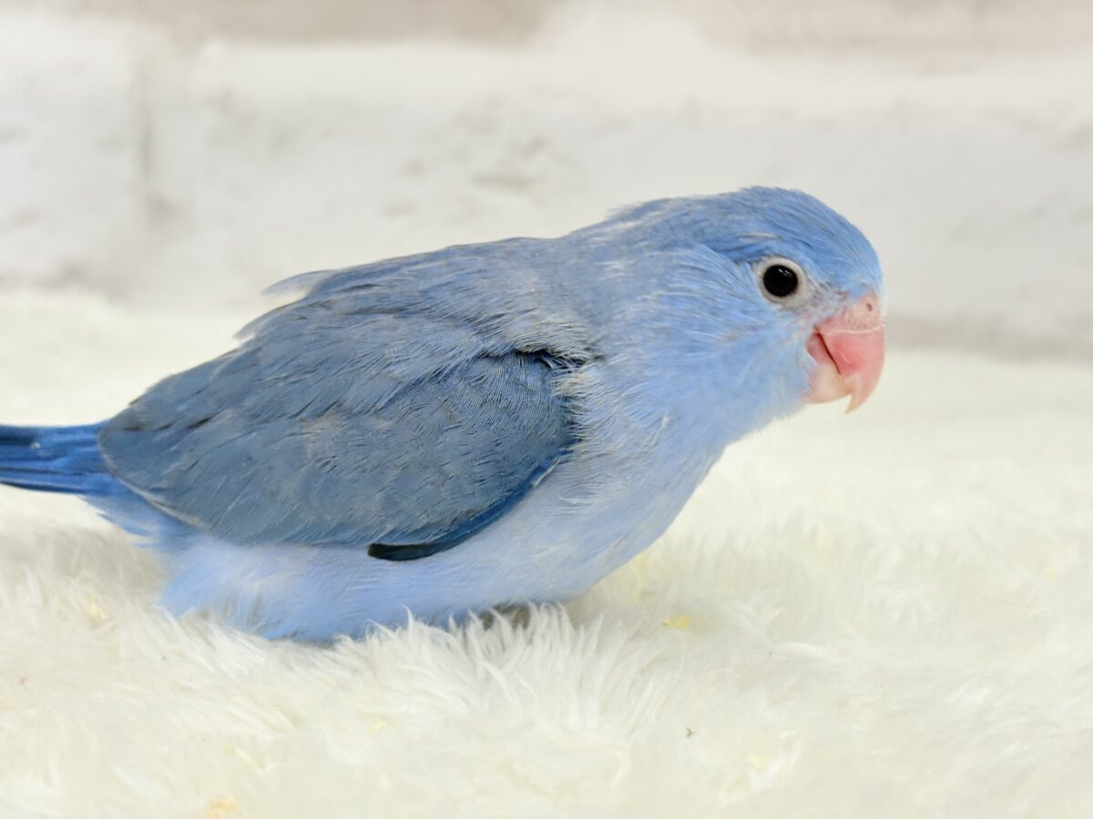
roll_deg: -0.9
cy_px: 410
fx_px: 1642
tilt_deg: -12.6
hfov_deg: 36.8
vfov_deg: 28.0
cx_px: 546
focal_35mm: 52
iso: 80
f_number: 1.6
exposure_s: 1/100
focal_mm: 5.96
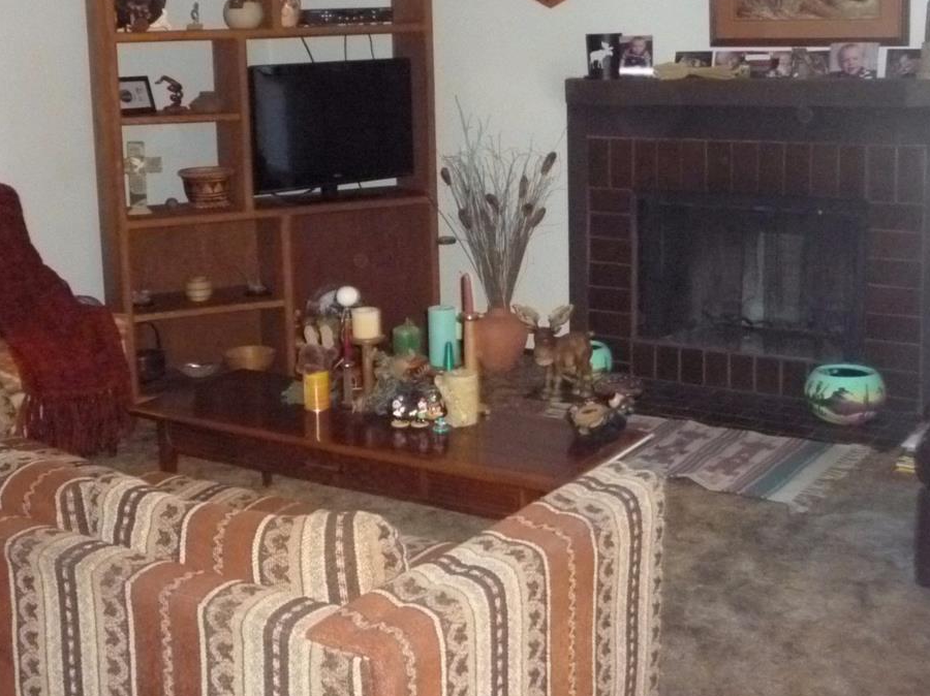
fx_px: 1343
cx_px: 426
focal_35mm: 50
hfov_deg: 38.2
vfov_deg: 28.9
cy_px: 233
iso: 800
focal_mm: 5.2
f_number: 3.3
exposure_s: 1/30
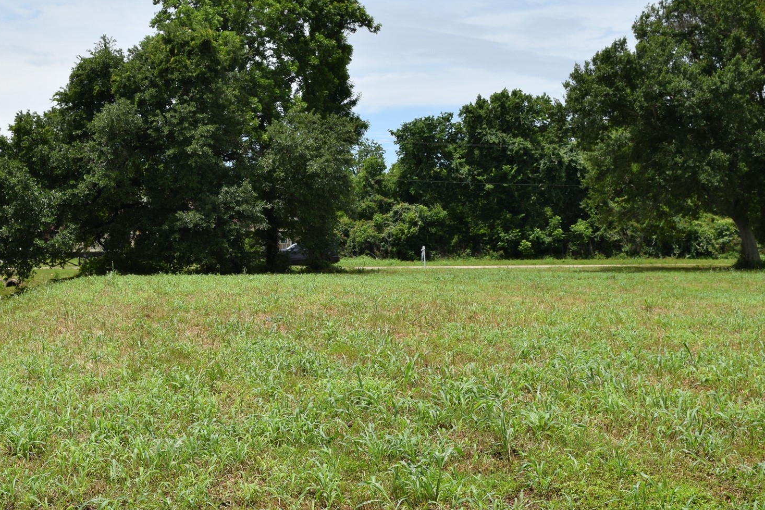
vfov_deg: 19.2
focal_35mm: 71
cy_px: 284
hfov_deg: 28.3
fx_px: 1509
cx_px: 275
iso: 200
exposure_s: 1/500
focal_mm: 32
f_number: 11
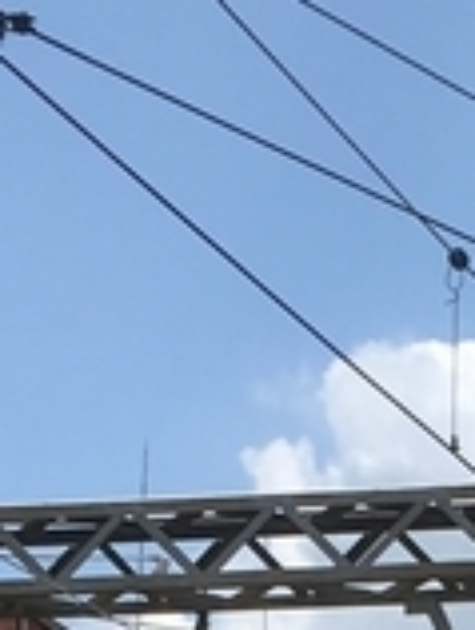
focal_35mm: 220
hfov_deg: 6.7
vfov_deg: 8.2
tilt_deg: +1.8
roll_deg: -1.6
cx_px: 734
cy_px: 1523
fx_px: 4014
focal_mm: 4.15
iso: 25
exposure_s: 1/1972
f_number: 2.2
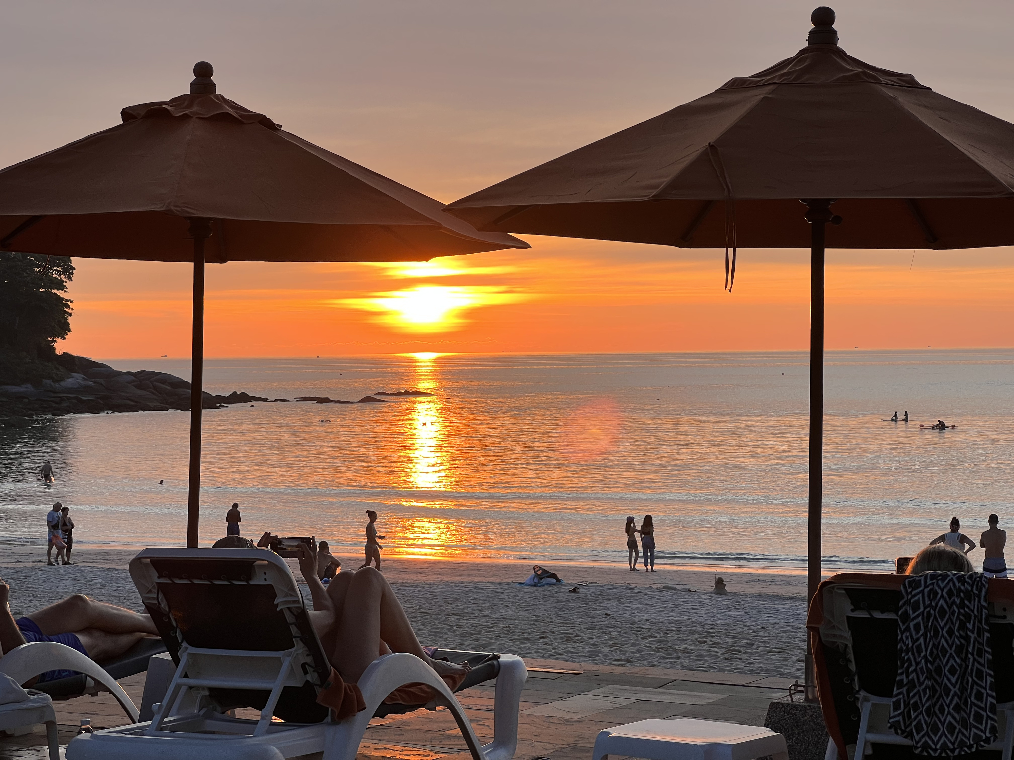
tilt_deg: -0.3
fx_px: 2256
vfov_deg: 19.1
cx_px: 507
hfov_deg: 25.3
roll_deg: +0.6
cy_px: 380
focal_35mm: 77
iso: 32
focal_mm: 9
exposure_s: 1/135
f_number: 2.8
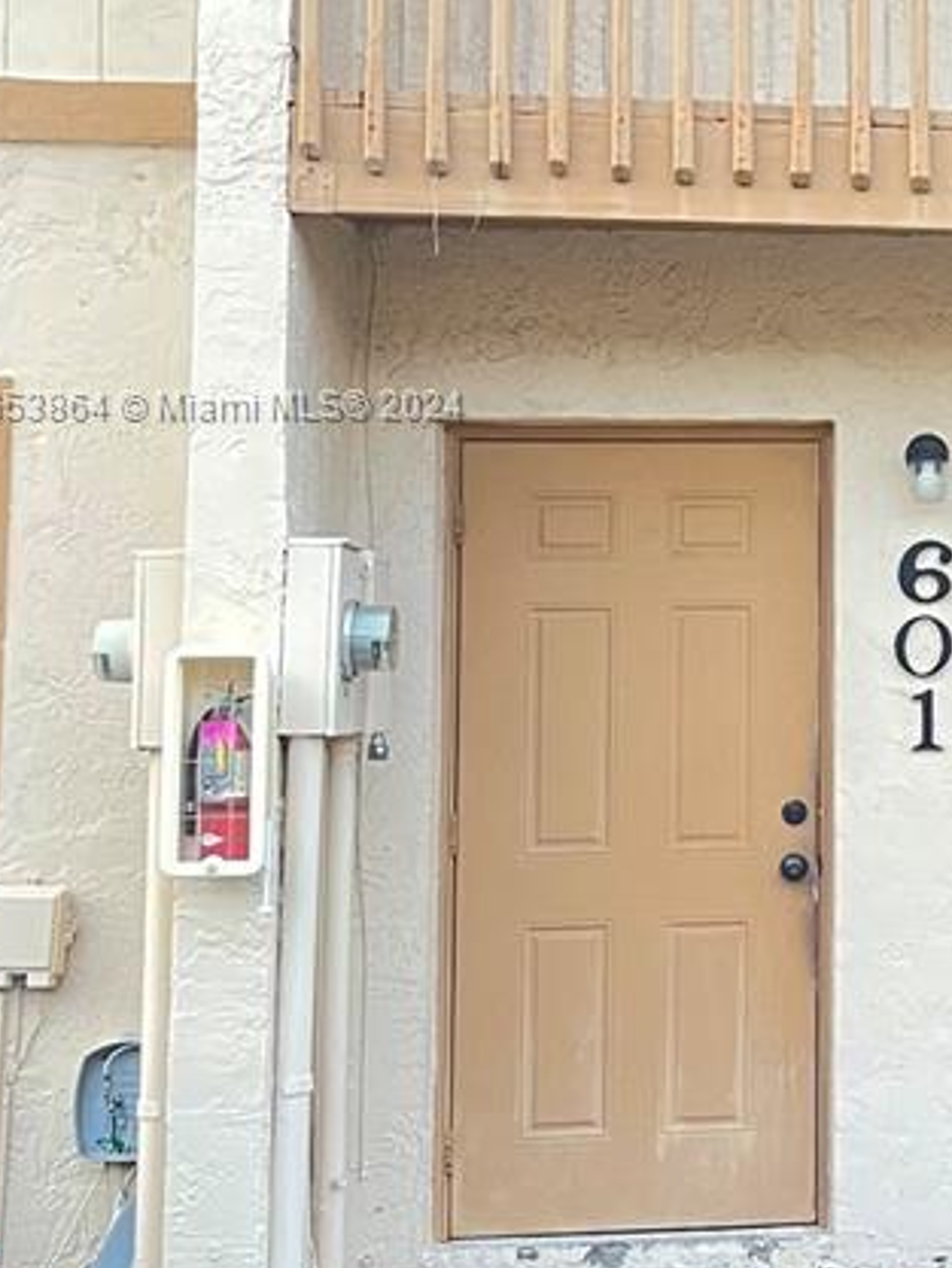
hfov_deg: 18.8
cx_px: 1274
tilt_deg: +4.6
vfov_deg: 26.8
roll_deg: +1.2
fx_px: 2639
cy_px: 407
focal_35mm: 72
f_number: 1.6
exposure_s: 1/73
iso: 125
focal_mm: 5.1
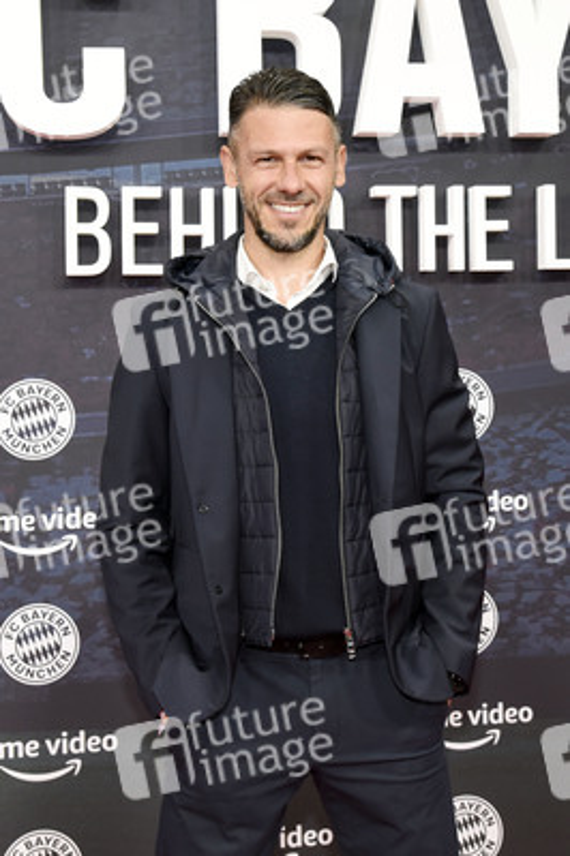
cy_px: 428
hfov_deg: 35.0
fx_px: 904
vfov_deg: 50.7
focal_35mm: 38
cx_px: 285
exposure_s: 1/125
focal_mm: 38
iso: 1600
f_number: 6.3
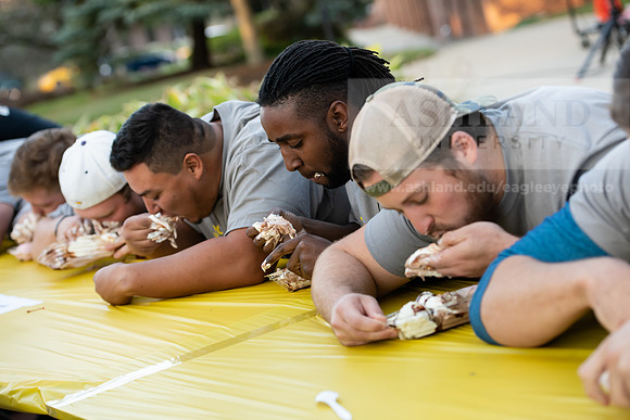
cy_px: 210
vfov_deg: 15.9
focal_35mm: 86
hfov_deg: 23.6
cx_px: 315
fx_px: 1505
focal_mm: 86
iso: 800
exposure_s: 1/320
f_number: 4
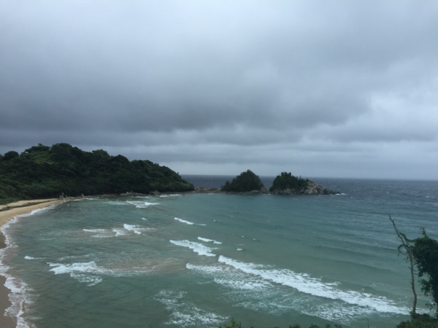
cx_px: 219
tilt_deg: -0.4
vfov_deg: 48.2
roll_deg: -1.3
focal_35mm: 29
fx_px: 367
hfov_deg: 61.7
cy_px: 164
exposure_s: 1/898
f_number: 2.2
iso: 32
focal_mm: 4.15
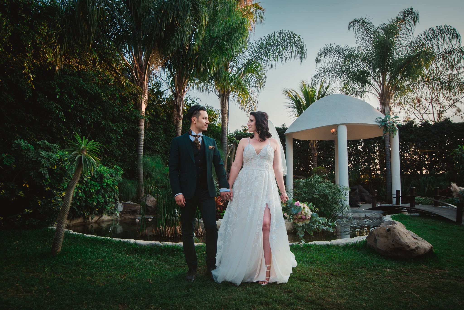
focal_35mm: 26
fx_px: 335
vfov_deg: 49.6
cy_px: 155
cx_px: 232
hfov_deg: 69.4
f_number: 4.5
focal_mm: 26
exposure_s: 1/100
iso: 100
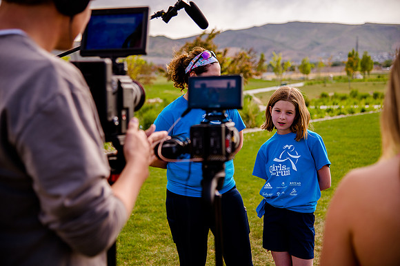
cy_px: 133
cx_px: 200
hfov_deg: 30.5
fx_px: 733
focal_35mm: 66
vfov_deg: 20.6
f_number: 4
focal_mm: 66
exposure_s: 1/800
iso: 200
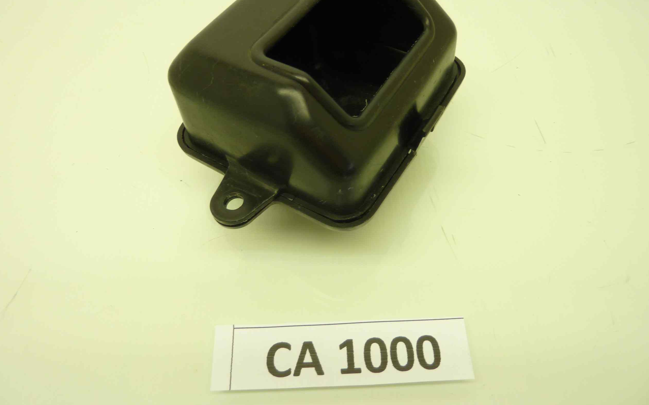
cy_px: 159
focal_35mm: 27
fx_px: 478
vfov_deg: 45.7
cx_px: 326
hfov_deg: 68.4
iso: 80
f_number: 3.3
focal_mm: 4.1
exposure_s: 1/20
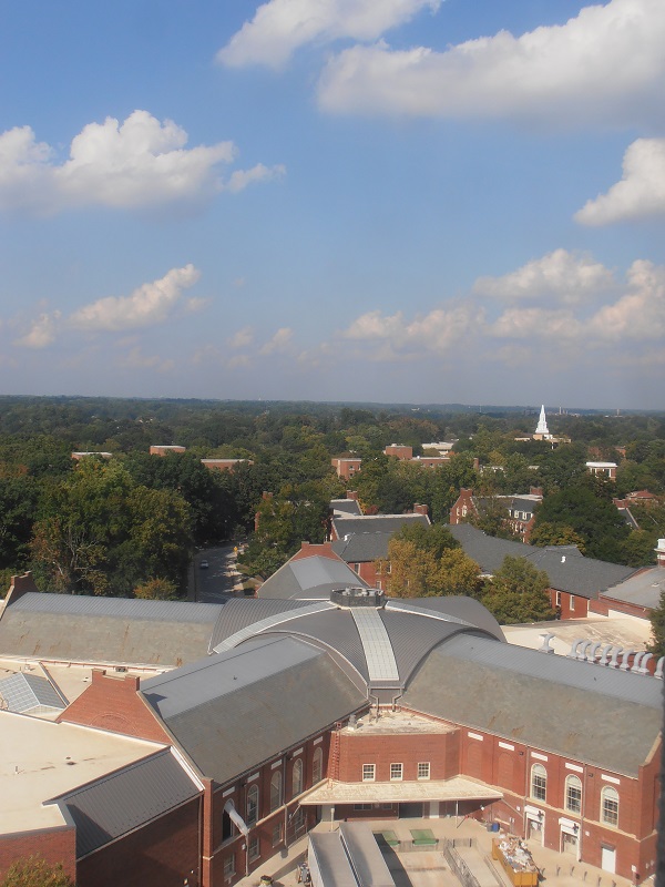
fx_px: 1127
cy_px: 444
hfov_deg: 32.9
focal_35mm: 44
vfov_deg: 42.9
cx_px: 332
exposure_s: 1/160
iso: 80
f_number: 11
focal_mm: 7.87
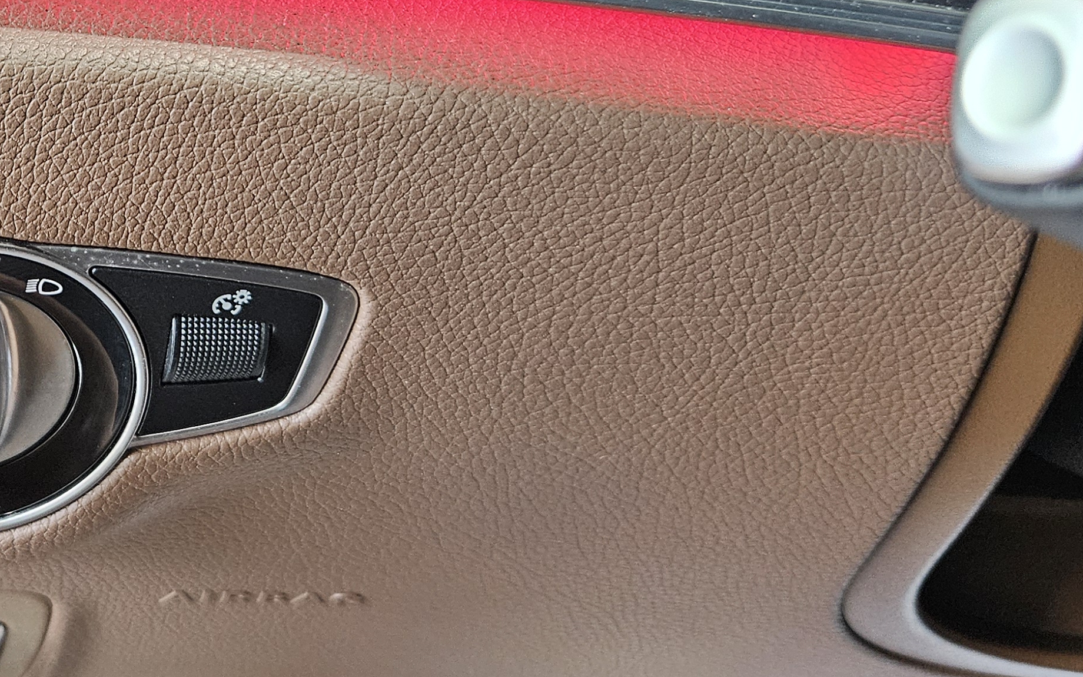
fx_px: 1564
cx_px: 73
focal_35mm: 53
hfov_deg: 35.5
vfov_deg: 24.1
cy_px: 157
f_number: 1.8
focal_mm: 5.4
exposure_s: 1/40
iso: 500
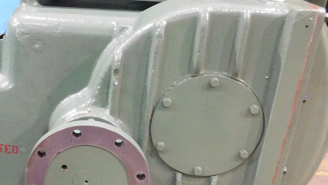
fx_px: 478
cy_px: 134
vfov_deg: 21.7
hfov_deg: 35.4
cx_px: 27
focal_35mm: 55
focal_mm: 4
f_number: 3
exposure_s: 1/15
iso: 400
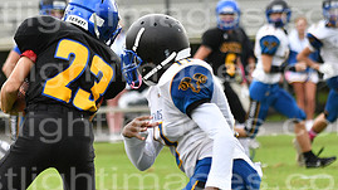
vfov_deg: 2.6
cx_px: 90
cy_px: 100
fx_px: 4246
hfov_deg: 4.6
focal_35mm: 474
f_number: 3.5
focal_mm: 140
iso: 800
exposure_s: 1/2000
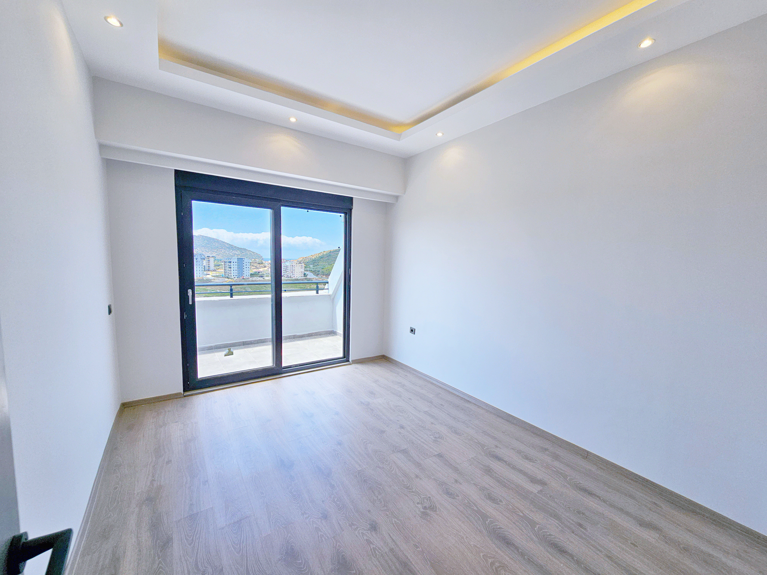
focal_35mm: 13
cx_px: 384
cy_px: 288
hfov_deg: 106.2
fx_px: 288
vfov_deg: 89.9
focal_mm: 2.2
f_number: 2.2
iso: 50
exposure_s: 1/472
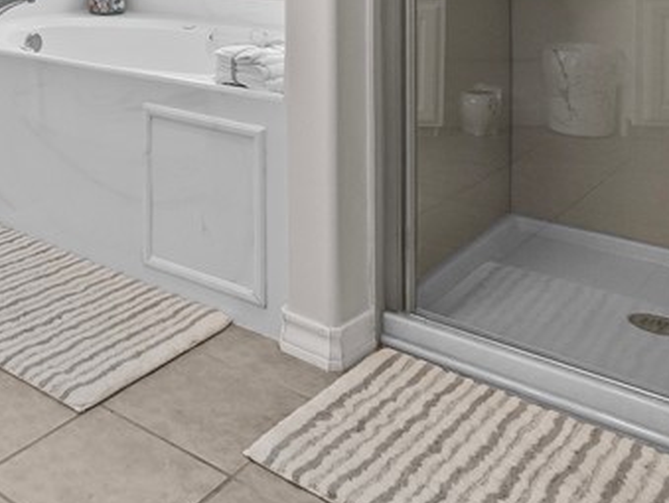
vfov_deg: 30.7
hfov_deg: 42.2
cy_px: -97
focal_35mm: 40
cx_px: 45
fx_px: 774
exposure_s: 1/30
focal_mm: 9
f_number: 3.5
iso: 160
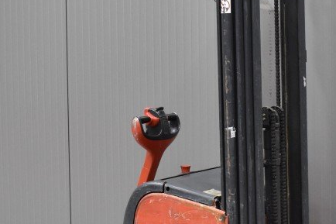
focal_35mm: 95
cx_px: 277
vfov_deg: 14.3
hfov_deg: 21.1
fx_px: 890
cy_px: 138
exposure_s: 1/50
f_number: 5
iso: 1600
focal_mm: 23
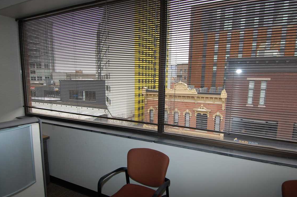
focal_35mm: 41
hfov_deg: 47.5
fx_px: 338
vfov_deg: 32.5
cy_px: 108
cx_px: 150
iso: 400
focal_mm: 24
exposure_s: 1/160
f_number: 6.3
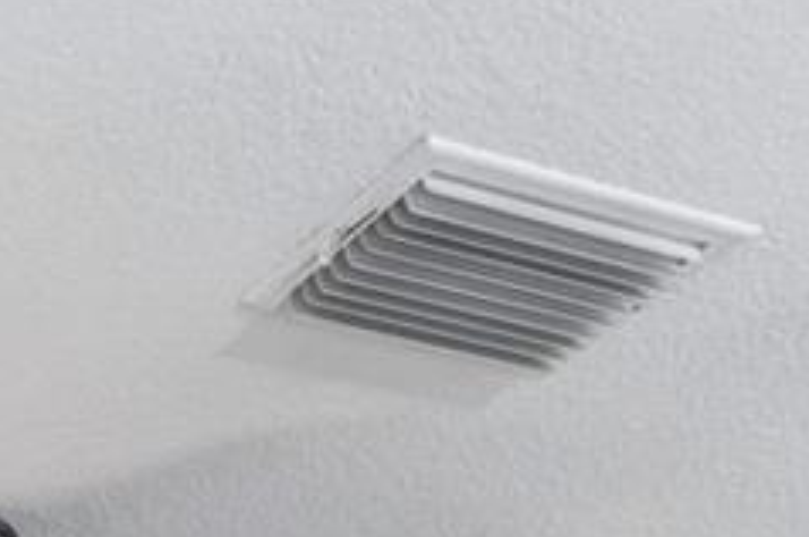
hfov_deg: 18.3
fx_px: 2267
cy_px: 1655
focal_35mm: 101
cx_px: -357
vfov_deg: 9.9
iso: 100
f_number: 7.1
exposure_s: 1.3
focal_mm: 10
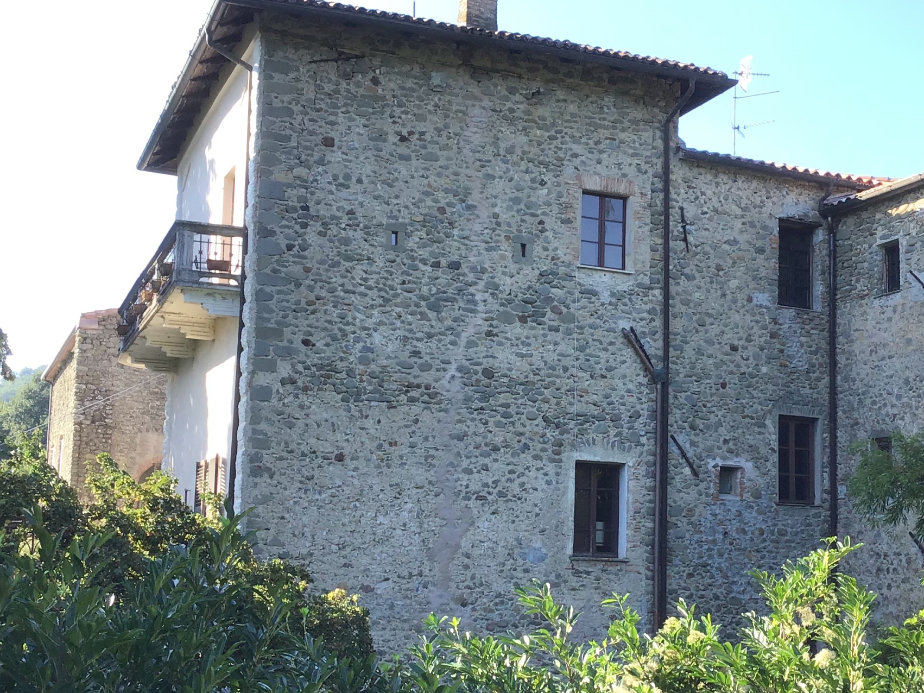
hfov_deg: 37.2
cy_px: 381
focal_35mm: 51
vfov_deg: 28.5
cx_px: 585
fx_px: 1361
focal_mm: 3.3
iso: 25
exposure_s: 1/310
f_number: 2.4
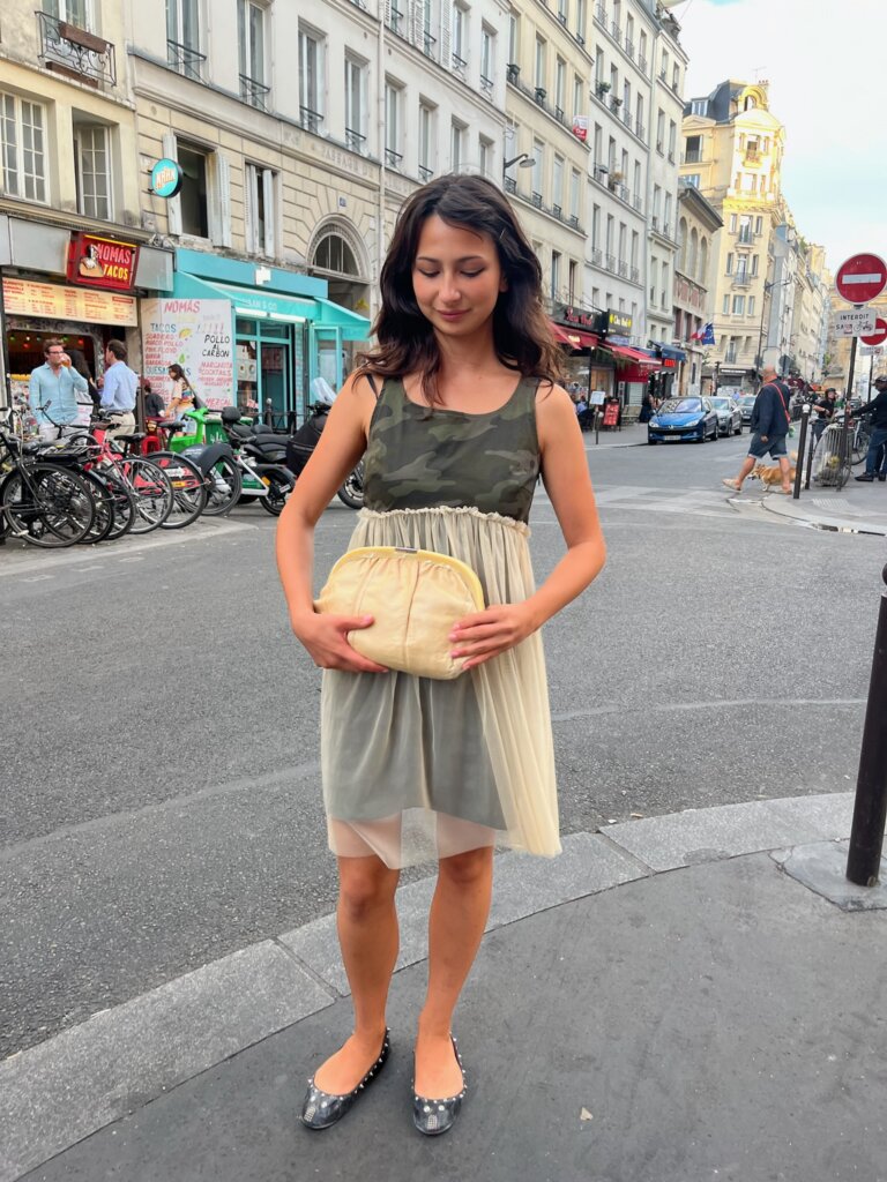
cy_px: 591
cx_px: 444
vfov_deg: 67.3
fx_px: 888
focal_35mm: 26
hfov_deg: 53.1
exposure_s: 1/100
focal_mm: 5.1
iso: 40
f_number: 1.6
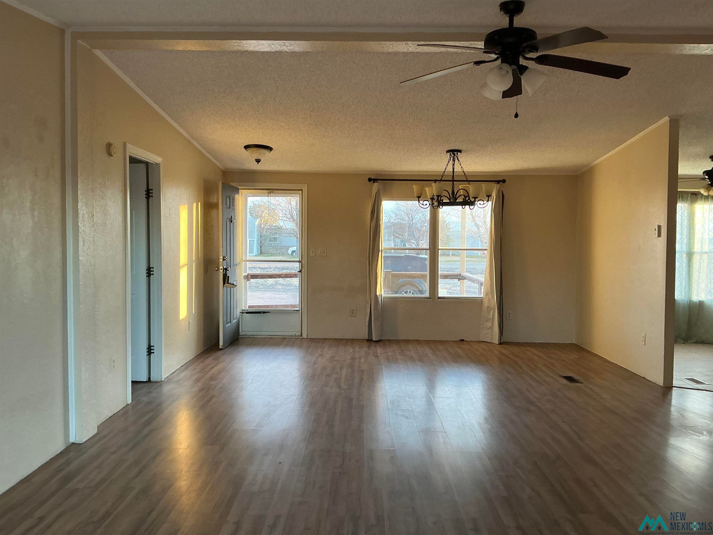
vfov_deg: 49.7
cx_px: 356
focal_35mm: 28
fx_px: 577
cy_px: 268
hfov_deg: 63.4
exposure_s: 1/50
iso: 100
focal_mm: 3
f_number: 1.8
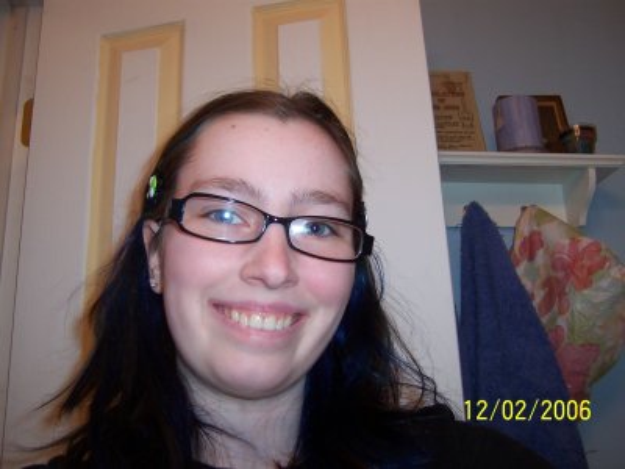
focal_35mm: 36
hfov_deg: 51.4
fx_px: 650
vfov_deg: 39.7
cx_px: 312
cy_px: 234
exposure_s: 1/60
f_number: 2.8
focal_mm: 5.6
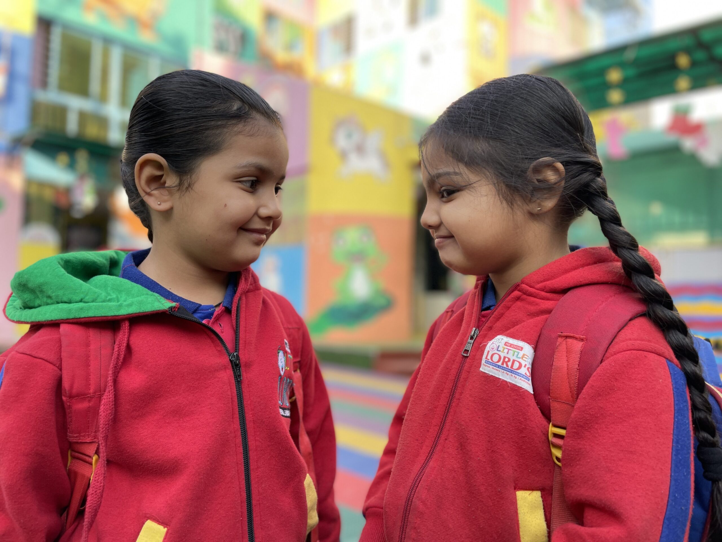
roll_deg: -1.5
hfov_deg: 67.3
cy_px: 271
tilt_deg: +3.2
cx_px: 361
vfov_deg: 53.1
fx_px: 542
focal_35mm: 26
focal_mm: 4.2
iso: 40
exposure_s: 1/203
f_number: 1.6
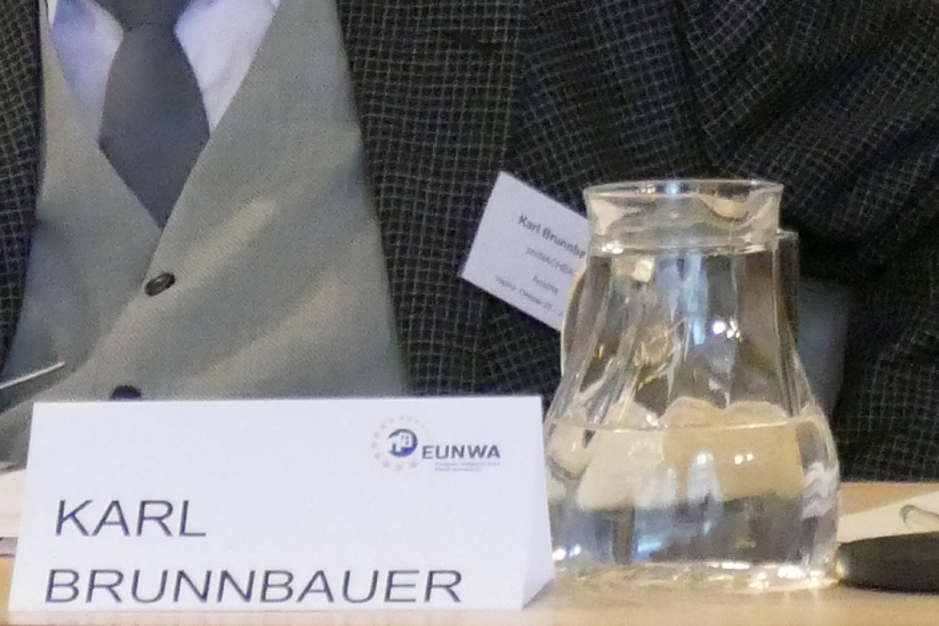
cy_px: -791
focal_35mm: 546
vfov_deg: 2.5
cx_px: 1498
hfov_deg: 3.8
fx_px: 14240
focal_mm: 35.95
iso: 3200
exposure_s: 1/125
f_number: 3.8
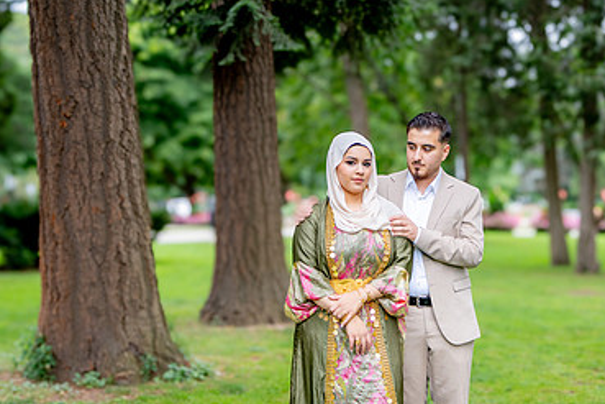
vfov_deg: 24.4
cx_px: 384
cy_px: 288
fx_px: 924
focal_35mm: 55
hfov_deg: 36.0
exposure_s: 1/800
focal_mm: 35
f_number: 2
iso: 200
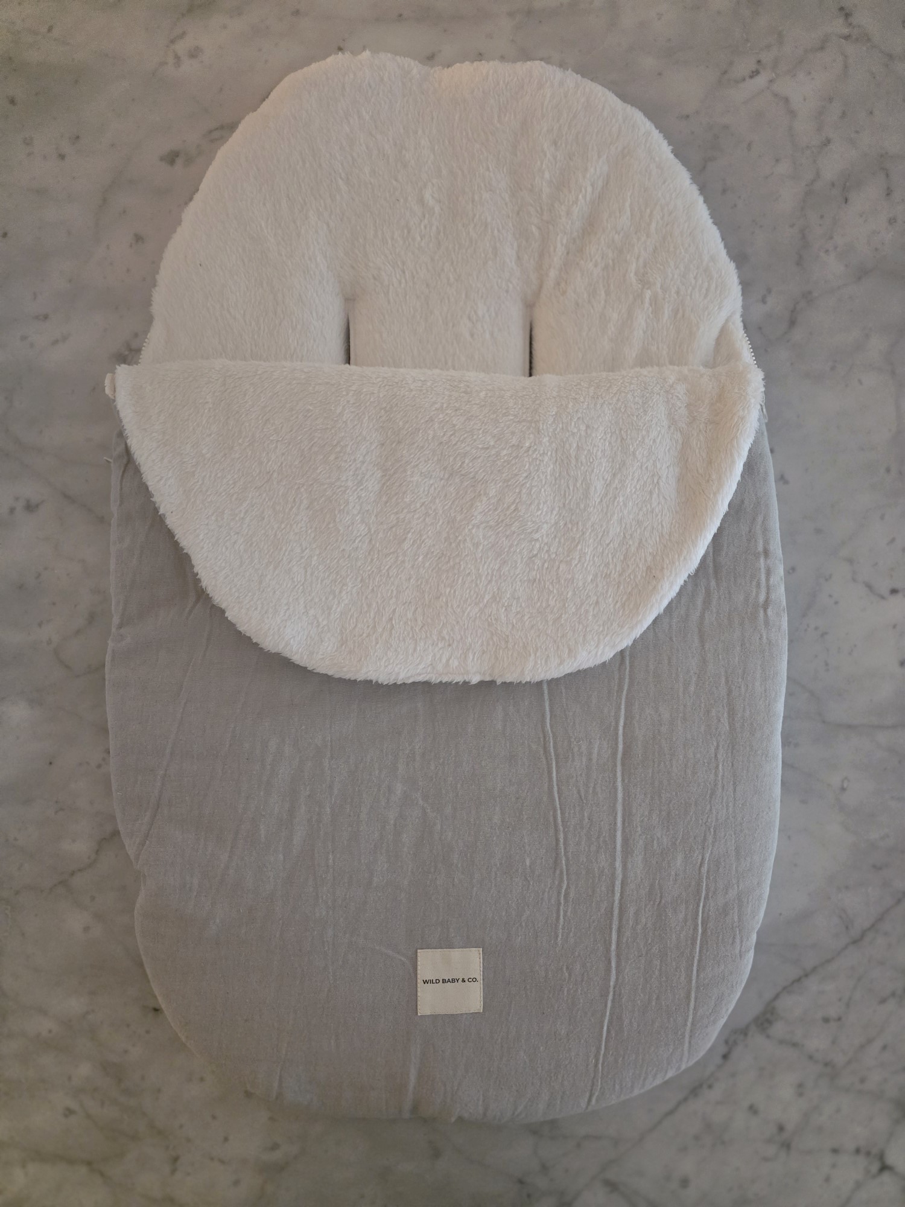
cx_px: 452
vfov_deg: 73.9
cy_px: 604
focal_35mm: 23
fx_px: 802
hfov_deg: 58.9
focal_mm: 6.3
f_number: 1.7
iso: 2500
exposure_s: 1/120
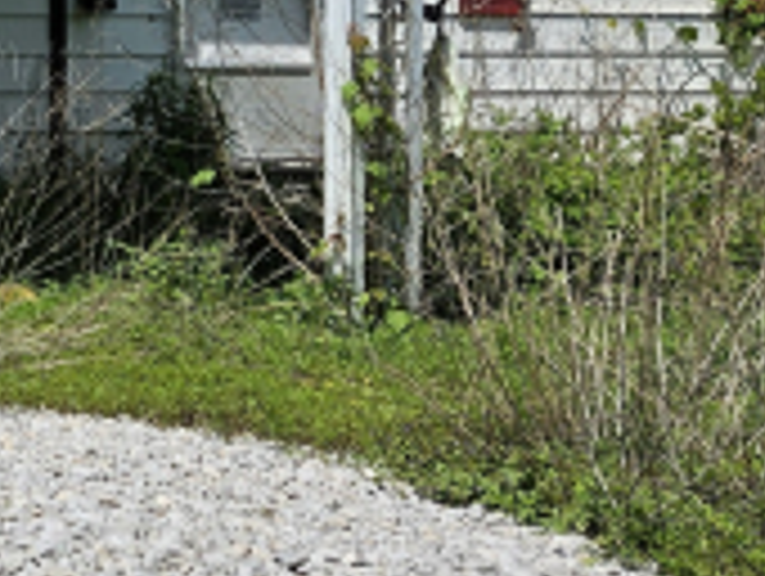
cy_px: -76
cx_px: -416
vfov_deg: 15.9
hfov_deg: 18.9
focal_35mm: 90
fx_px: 1992
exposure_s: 1/3001
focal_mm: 5.4
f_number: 1.8
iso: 25
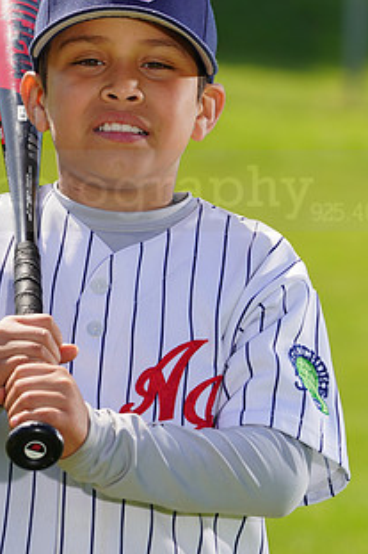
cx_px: 79
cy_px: 175
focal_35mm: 439
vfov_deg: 4.7
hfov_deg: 3.1
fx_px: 6738
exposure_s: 1/250
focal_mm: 235
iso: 100
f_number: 8
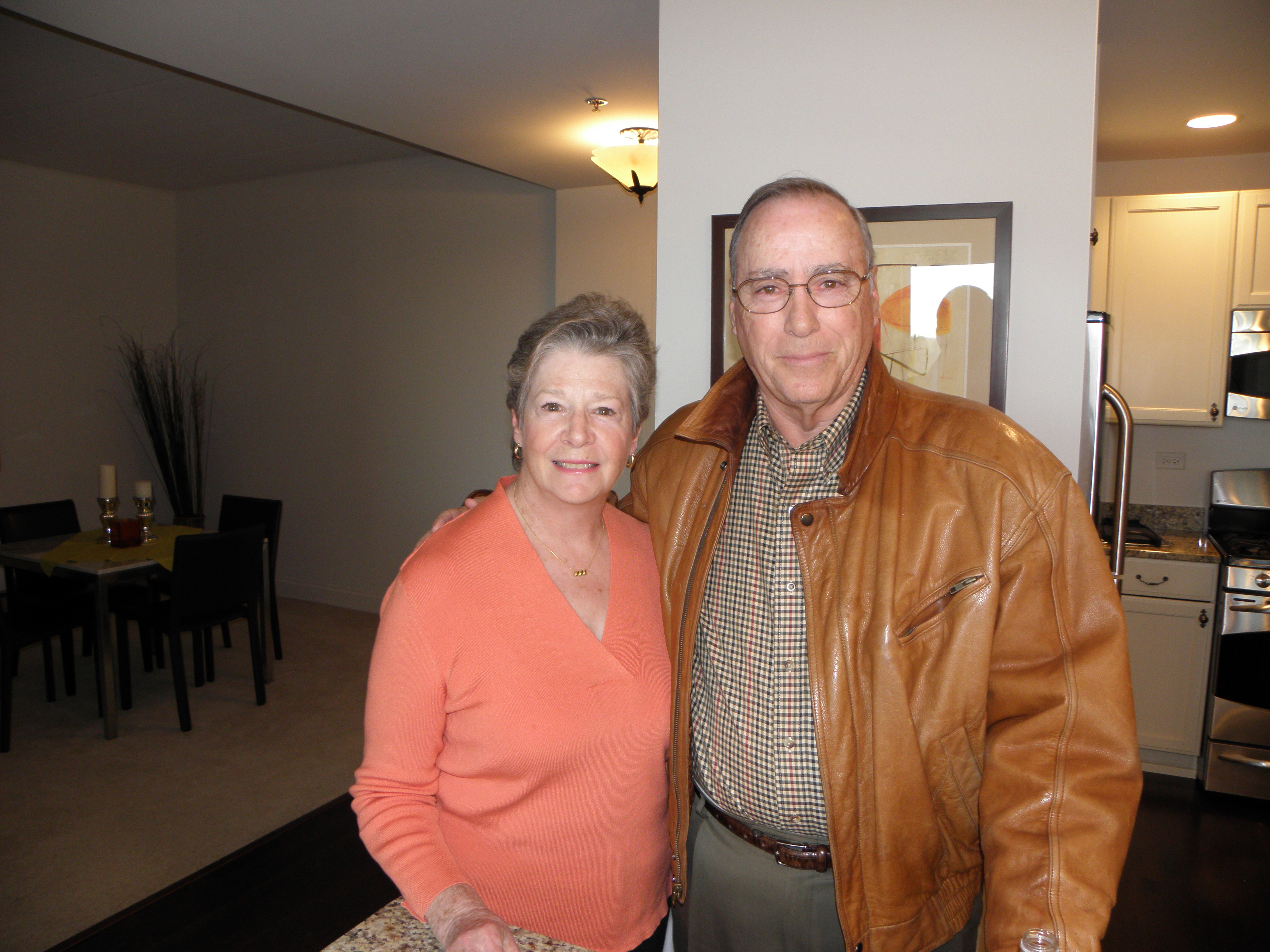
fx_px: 954
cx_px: 635
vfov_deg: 53.1
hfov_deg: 67.3
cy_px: 476
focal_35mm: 26
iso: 100
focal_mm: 4.6
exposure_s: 1/30
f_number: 2.8
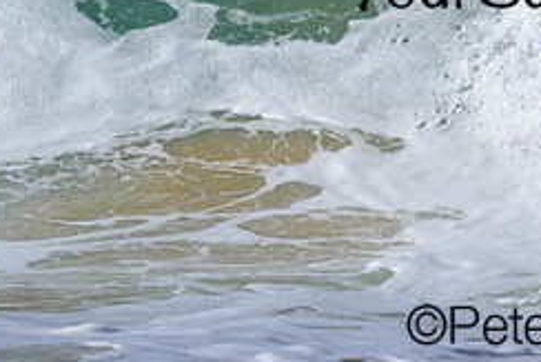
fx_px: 39229
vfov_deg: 0.5
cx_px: 521
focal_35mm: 2609
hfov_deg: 0.8
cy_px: -120
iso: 220
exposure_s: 1/2000
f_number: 6.3
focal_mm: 800
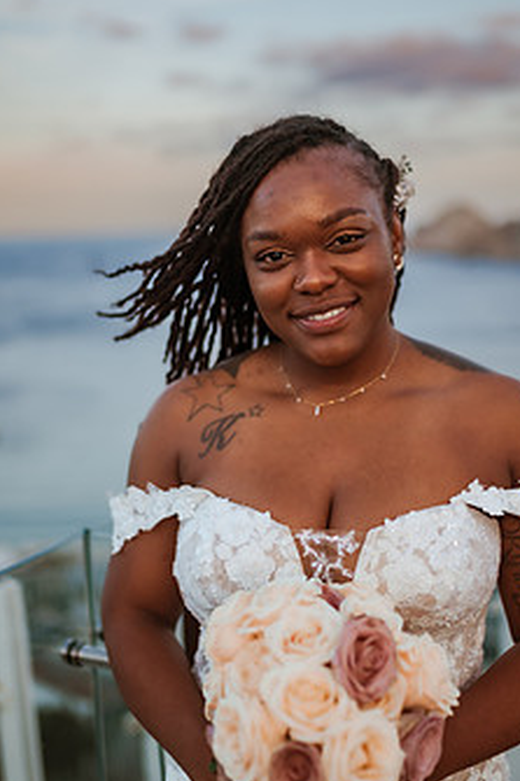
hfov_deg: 28.6
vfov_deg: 41.9
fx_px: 1019
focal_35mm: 47
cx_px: 267
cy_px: 406
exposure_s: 1/1600
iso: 160
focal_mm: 35
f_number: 1.4
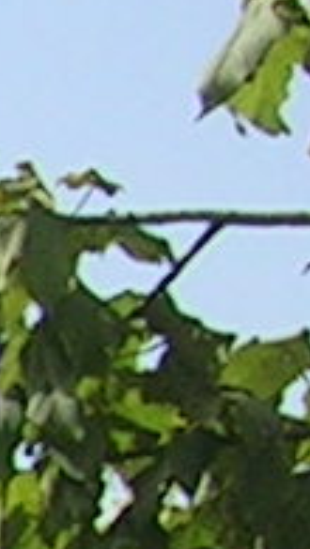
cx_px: -2029
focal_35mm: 401
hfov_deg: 2.7
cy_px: 952
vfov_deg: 5.3
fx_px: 5847
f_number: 4.8
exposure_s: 1/349
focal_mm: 5.4
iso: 50
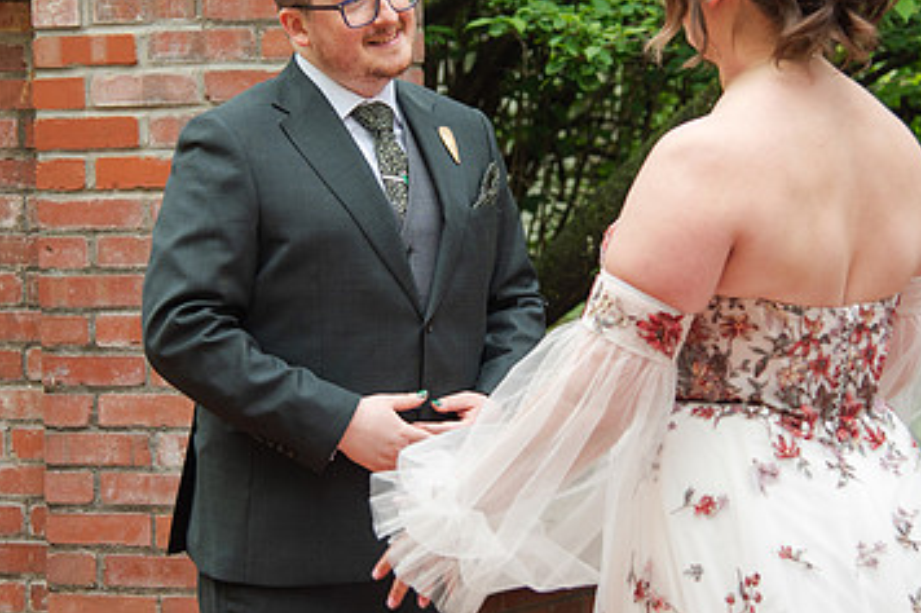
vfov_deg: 12.6
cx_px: 416
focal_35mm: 108
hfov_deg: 18.9
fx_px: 2762
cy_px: 147
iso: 280
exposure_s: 1/400
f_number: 4
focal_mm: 58
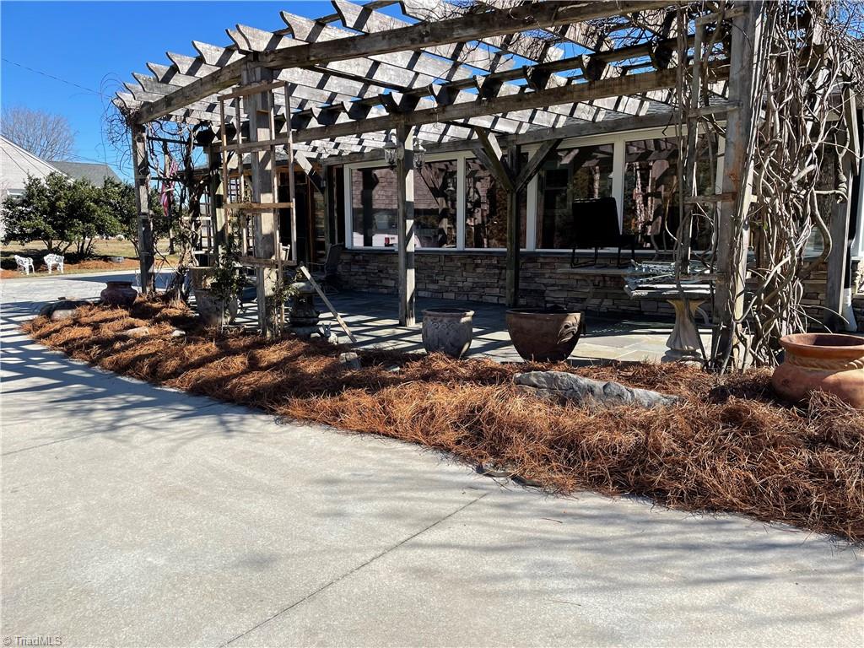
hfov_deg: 67.3
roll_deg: -0.9
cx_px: 432
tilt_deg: -8.3
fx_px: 649
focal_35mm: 26
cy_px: 324
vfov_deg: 53.1
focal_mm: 4.2
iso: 32
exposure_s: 1/2257
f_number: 1.6
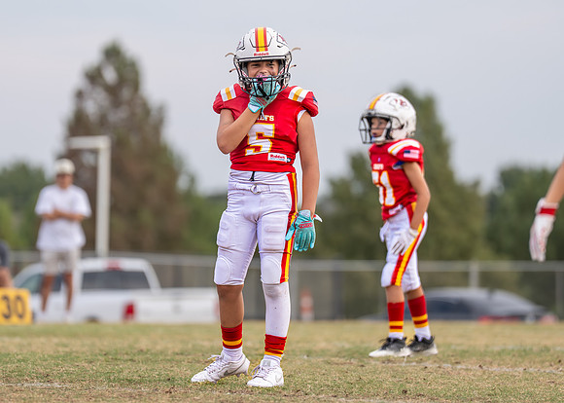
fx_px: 6216
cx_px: 234
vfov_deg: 3.7
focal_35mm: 388
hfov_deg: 5.2
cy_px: 186
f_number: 2.8
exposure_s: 1/1600
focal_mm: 200
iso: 160
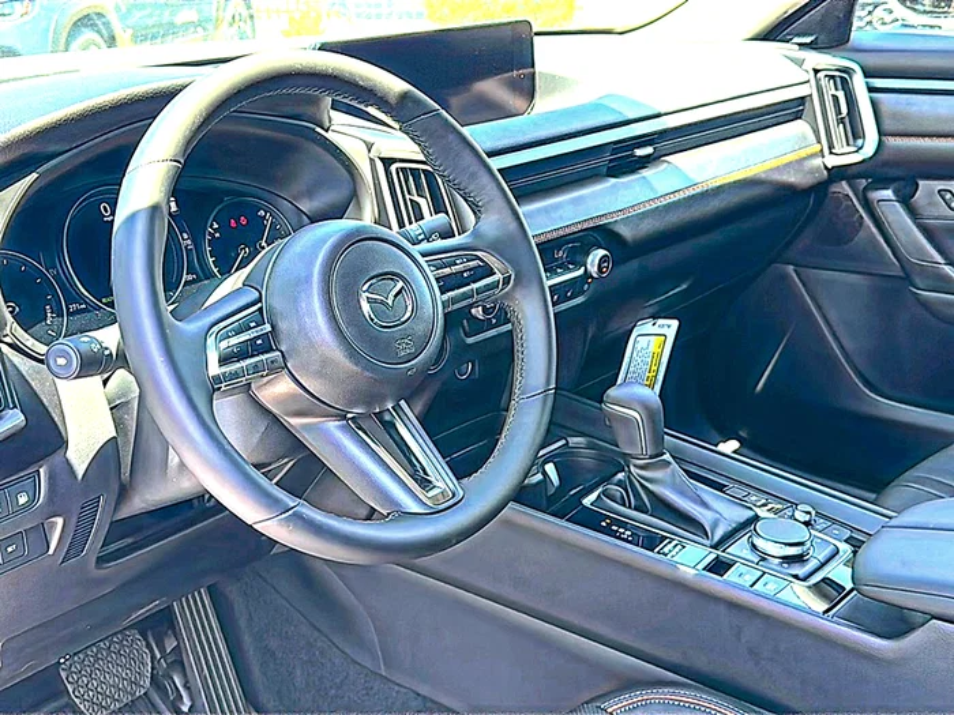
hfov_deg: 50.1
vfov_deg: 38.7
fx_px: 1020
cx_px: 477
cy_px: 358
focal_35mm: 37
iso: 125
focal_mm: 6.86
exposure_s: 1/232
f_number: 1.78
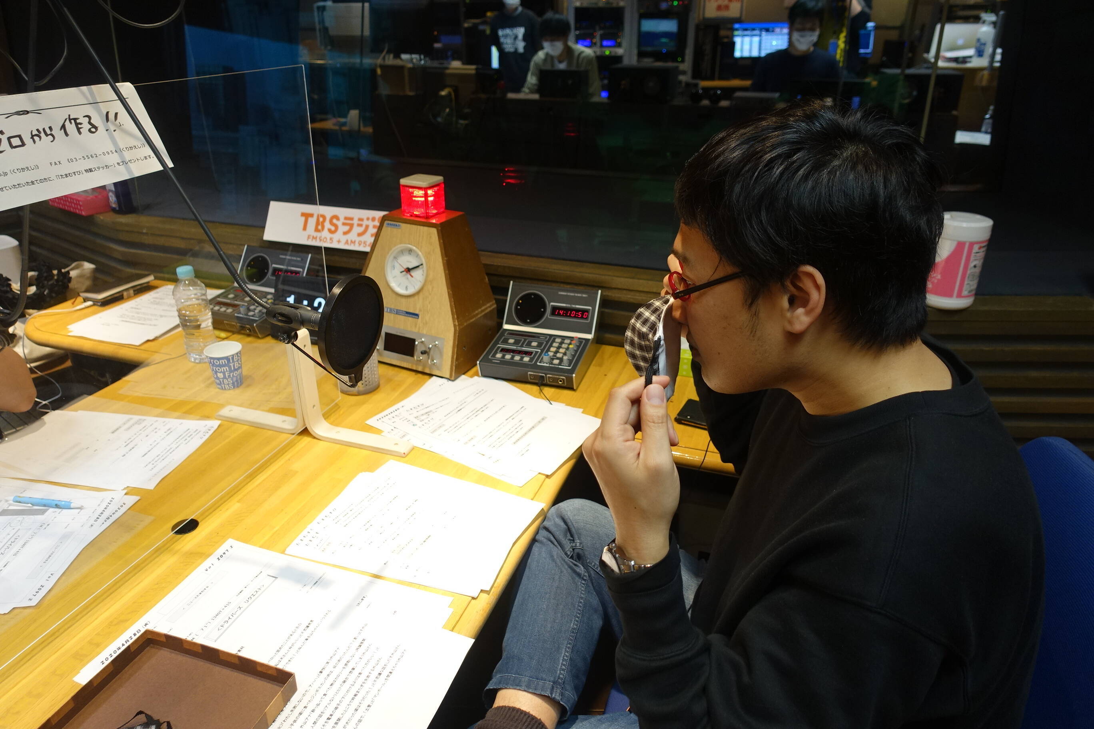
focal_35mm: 24
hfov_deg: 73.7
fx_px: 729
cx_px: 547
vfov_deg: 53.1
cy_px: 364
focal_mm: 8.8
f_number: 2.5
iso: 400
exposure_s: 1/60
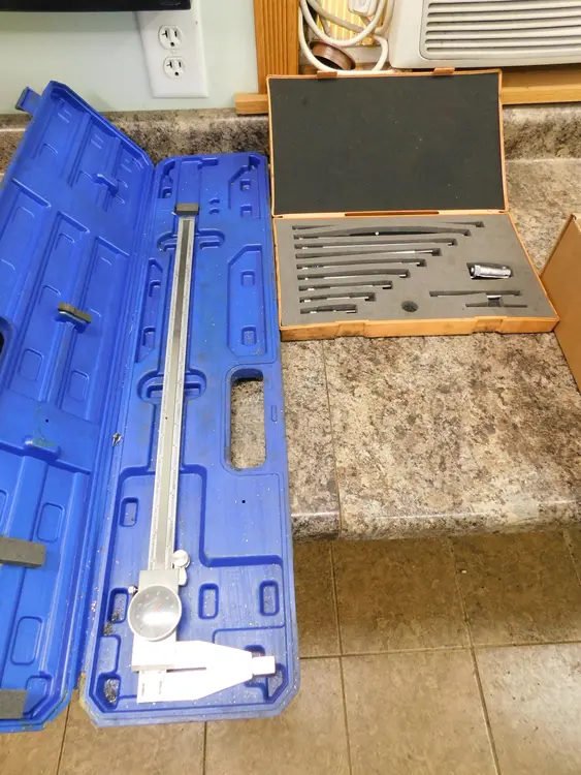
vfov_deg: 73.9
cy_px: 388
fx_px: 514
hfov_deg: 58.9
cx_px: 290
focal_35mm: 23
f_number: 3
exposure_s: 1/30
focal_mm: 4
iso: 320
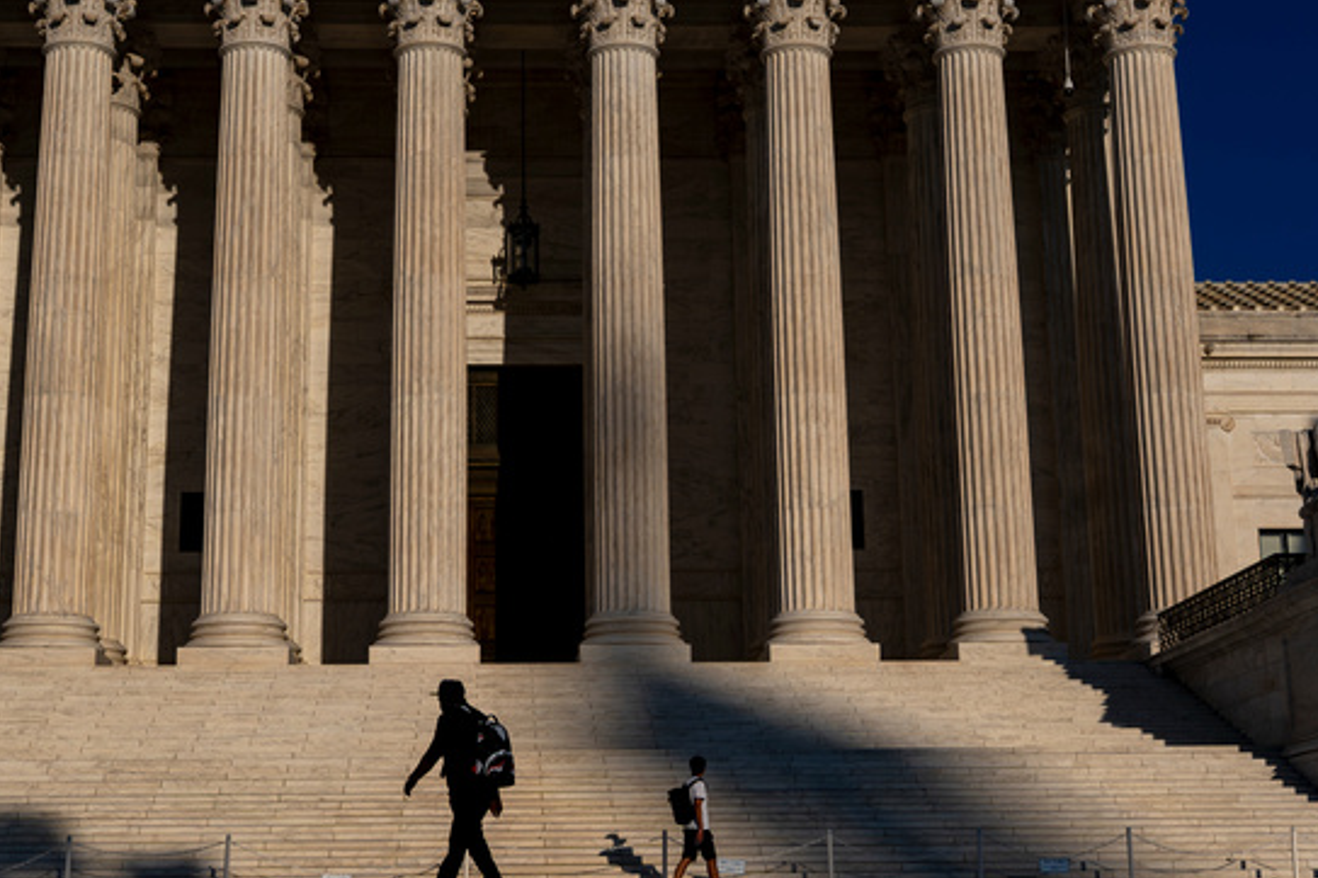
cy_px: 276
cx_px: 592
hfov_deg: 30.5
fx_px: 2416
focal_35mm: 66
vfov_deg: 20.5
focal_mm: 35
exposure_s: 1/1600
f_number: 9
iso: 125
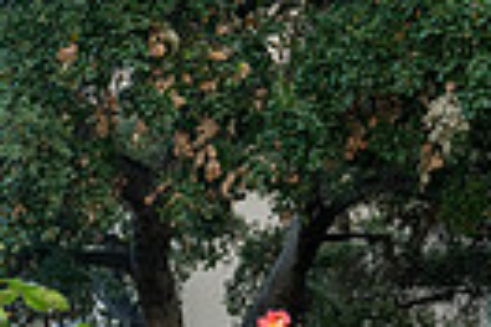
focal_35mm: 141
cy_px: 663
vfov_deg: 9.1
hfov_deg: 13.1
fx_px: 1923
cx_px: -391
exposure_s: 1/200
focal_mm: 32
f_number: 4.5
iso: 320
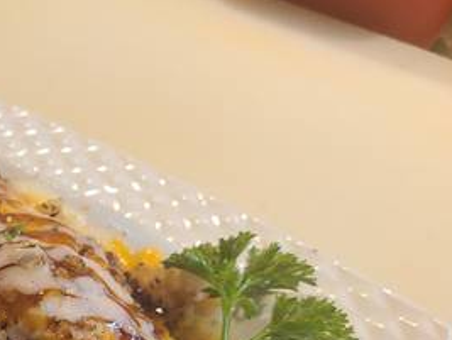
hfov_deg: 30.4
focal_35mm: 57
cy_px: 369
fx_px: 745
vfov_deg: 24.1
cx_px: -39
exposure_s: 1/59
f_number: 1.8
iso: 200
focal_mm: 5.4
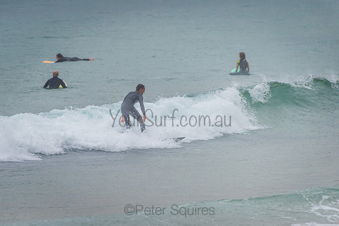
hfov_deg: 3.4
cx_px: 132
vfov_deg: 2.3
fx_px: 5752
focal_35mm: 611
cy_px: 130
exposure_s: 1/320
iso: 560
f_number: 5.6
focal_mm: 500
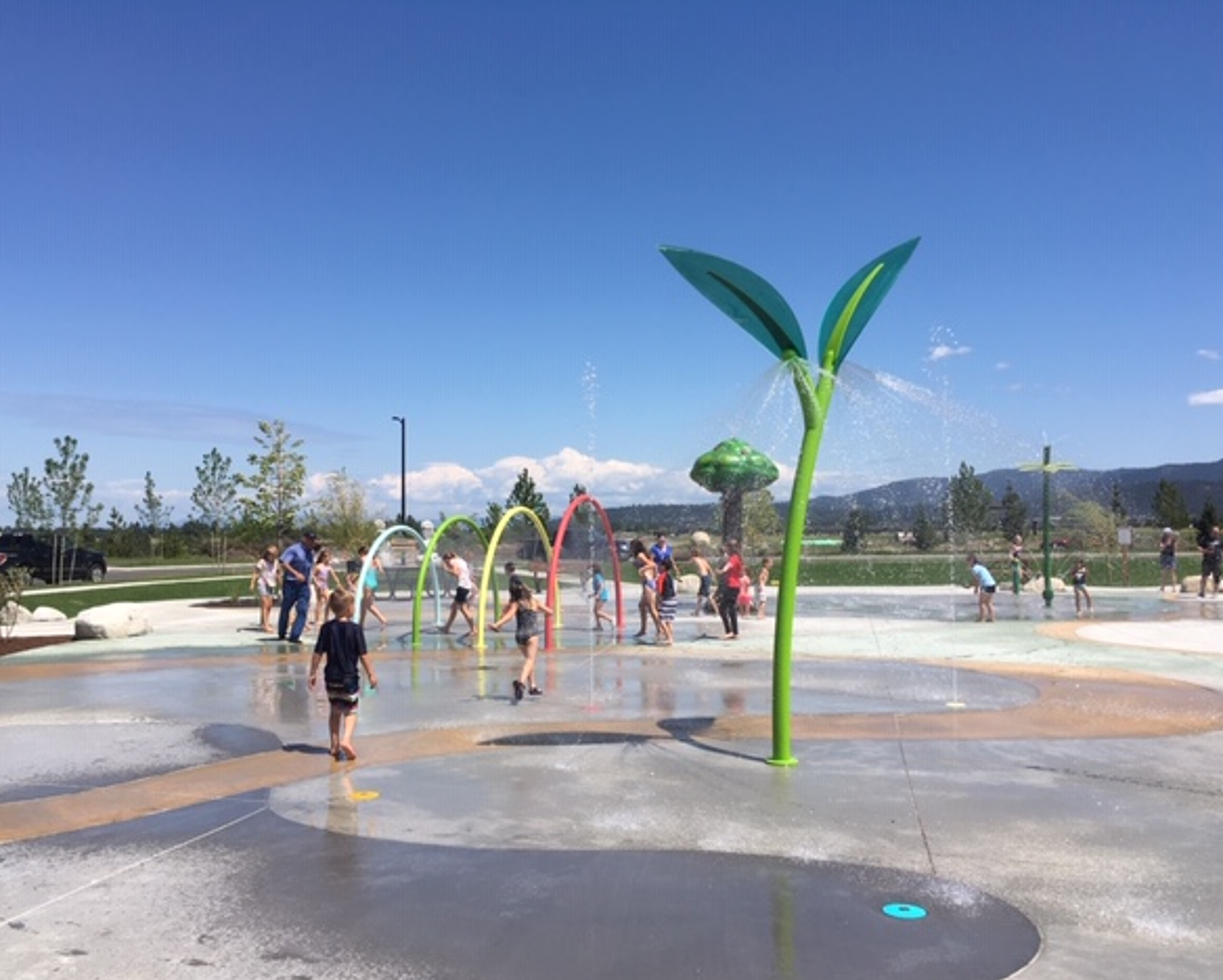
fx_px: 1123
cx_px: 597
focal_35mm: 31
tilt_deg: +0.5
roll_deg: -0.6
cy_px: 500
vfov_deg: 47.2
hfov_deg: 57.1
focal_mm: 4.15
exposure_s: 1/2404
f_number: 2.2
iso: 25
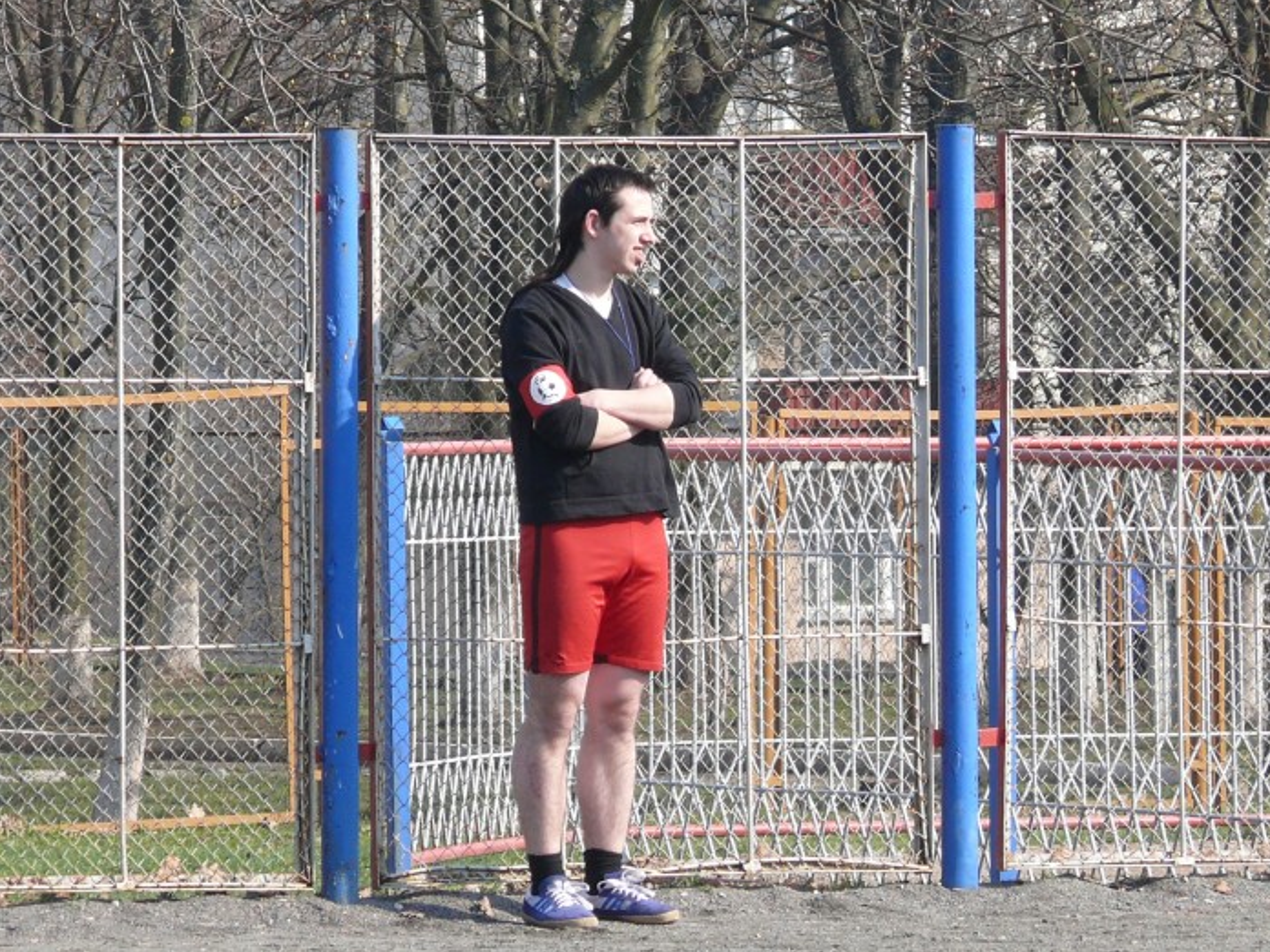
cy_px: 475
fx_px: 14455
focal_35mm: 394
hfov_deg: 5.0
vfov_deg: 3.8
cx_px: 637
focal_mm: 46.5
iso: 100
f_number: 5.6
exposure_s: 1/250
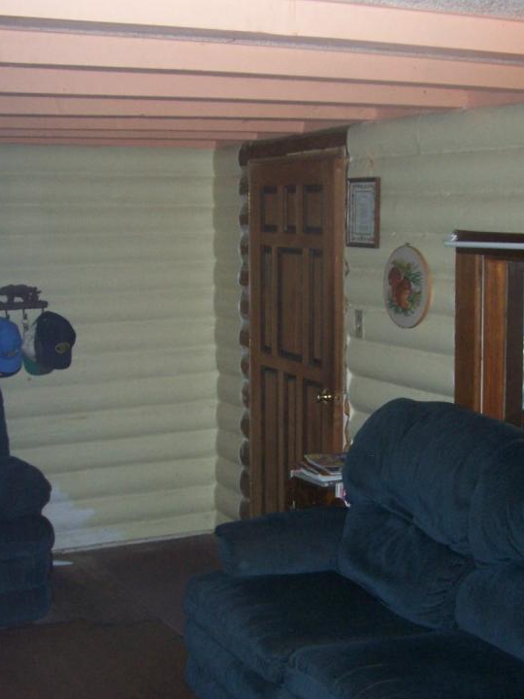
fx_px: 1090
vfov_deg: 35.5
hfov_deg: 27.0
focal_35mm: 54
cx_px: 288
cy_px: 387
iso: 140
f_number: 2.8
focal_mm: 6.3
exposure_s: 1/60
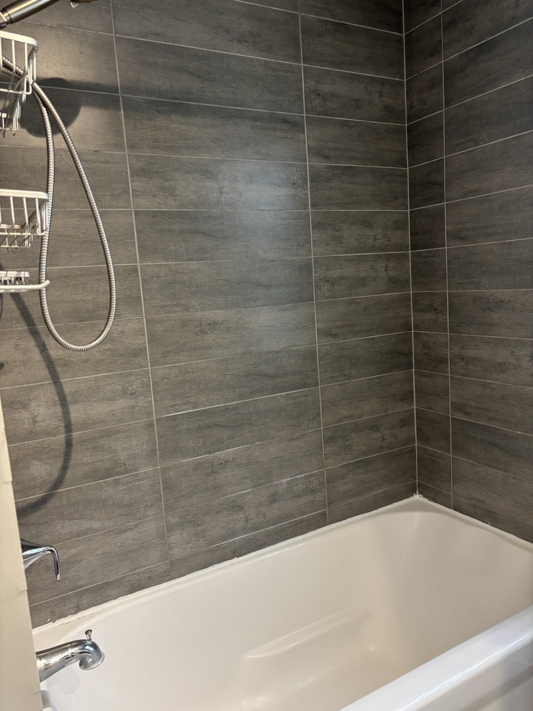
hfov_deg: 53.1
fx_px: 534
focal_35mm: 26
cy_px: 356
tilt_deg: -8.2
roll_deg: +2.9
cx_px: 266
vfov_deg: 67.3
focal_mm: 5.96
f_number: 1.6
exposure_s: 1/60
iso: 250
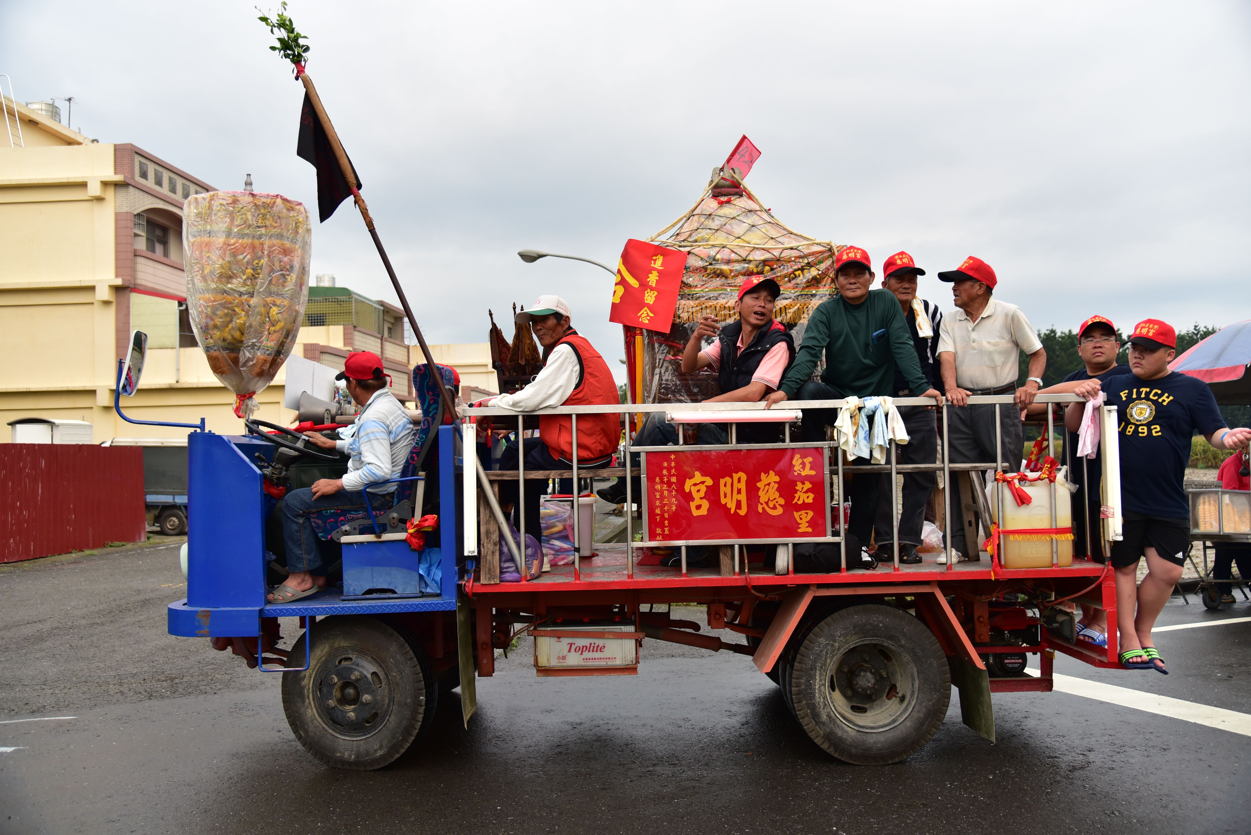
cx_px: 626
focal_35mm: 30
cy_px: 418
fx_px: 1043
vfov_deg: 43.6
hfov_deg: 61.9
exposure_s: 1/3200
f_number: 4
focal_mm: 30
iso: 640
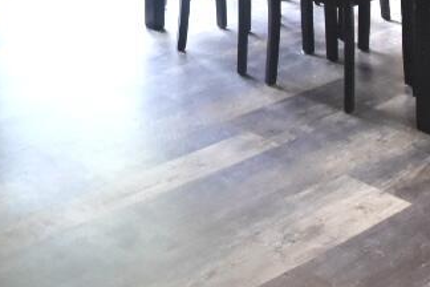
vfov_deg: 15.4
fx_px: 896
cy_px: -248
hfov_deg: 26.1
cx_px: 42
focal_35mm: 75
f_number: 5.6
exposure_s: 1/40
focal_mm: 10
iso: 1000
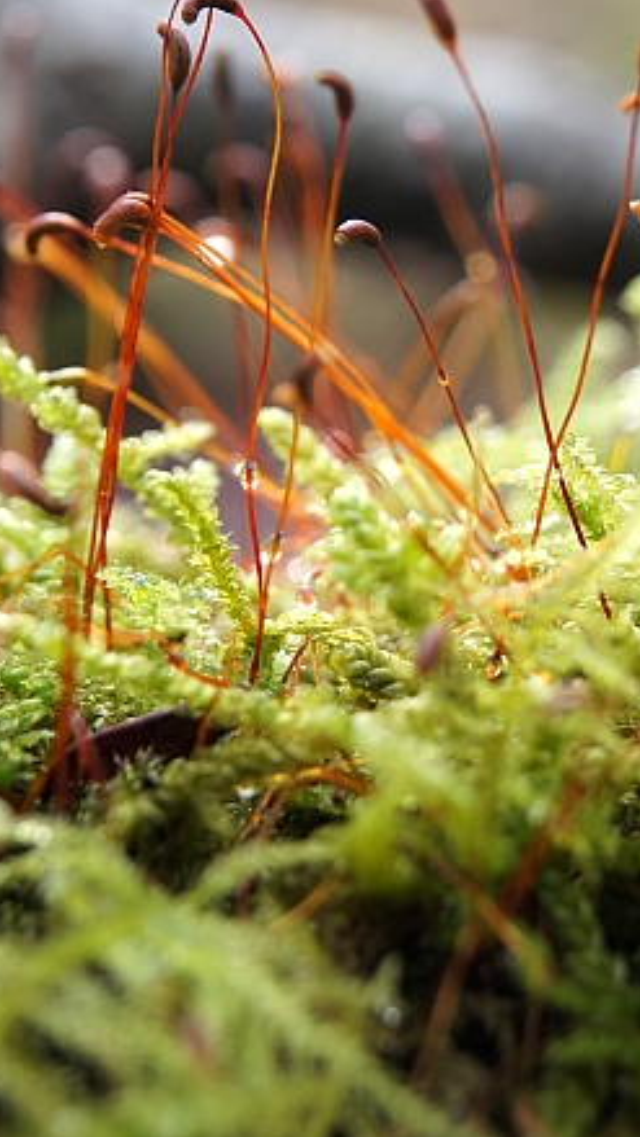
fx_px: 5341
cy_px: 374
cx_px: 526
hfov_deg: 6.8
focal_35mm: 177
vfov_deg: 12.1
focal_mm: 55
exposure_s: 1/100
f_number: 8
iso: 800
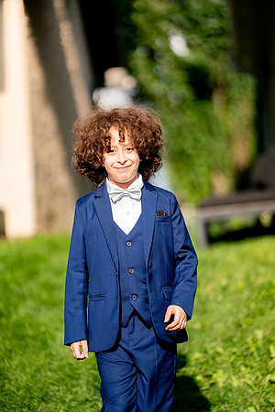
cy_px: 206
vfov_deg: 15.9
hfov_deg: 10.6
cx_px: 138
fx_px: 1478
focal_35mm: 129
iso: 100
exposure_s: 1/2500
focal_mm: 129
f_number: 2
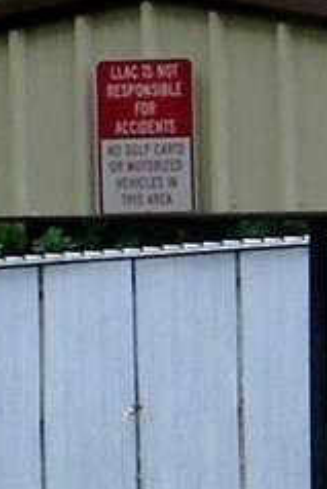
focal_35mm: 671
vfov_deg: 3.1
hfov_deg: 2.1
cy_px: 982
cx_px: 302
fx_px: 9128
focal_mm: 14.3
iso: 80
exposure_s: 1/200
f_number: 4.4
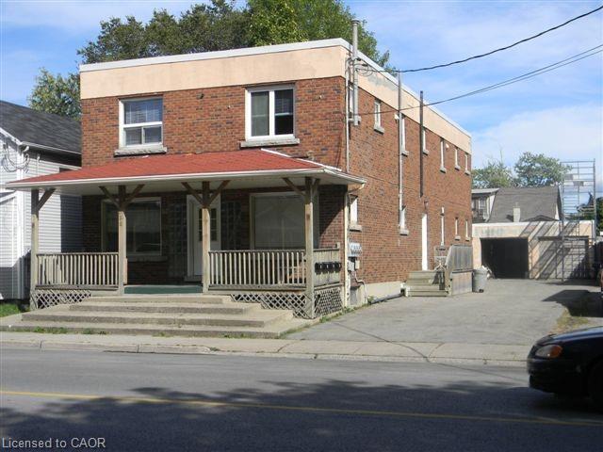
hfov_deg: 40.4
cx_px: 302
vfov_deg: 30.9
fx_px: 819
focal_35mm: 47
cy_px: 226
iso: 80
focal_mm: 8.6
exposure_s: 1/817
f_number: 3.9
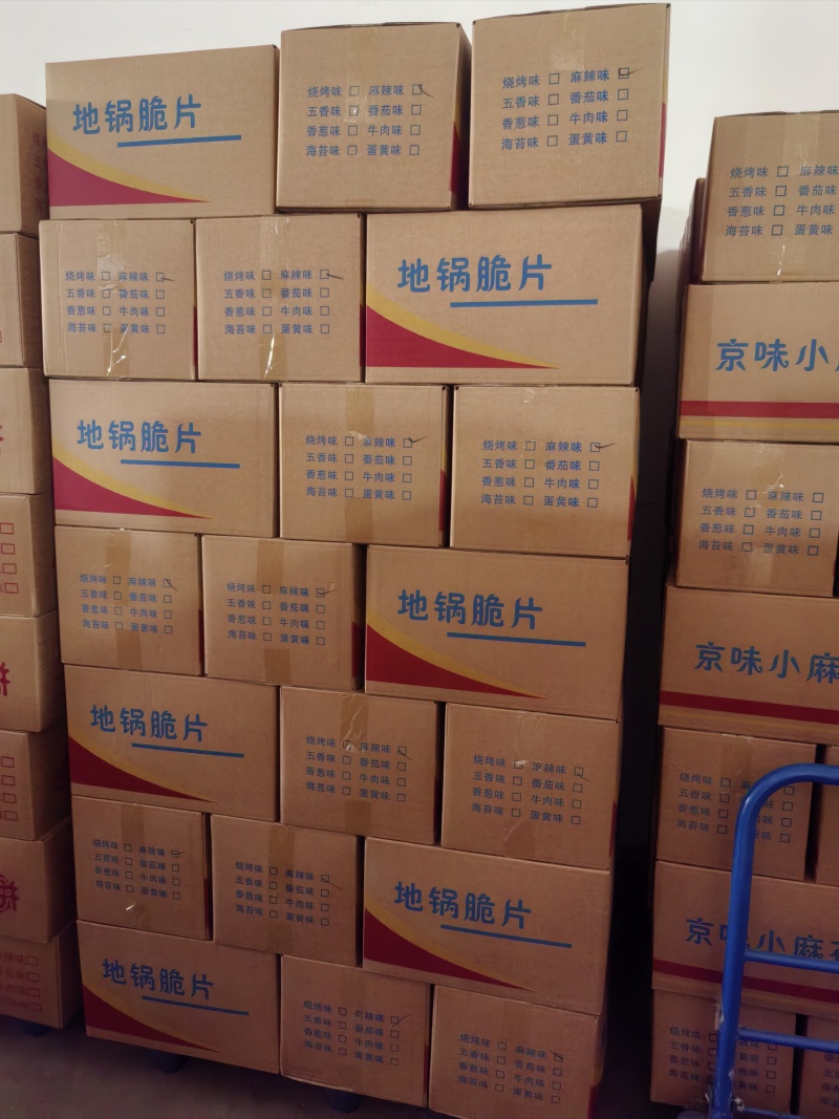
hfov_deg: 51.3
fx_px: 873
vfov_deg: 65.3
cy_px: 560
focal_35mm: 27
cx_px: 420
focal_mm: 5.72
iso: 400
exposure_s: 1/25
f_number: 1.4
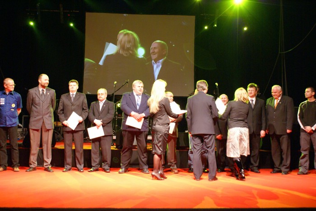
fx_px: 369
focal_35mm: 42
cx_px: 158
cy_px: 106
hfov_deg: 46.4
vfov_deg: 32.0
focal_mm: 28
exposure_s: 1/20
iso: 800
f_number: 4.5
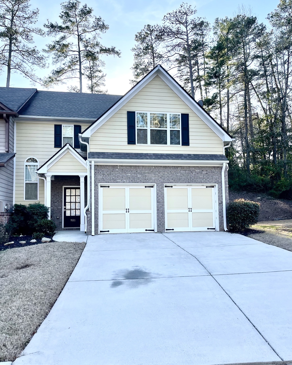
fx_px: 292
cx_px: 141
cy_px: 184
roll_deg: +0.5
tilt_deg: +4.9
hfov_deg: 53.2
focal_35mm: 27
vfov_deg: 64.1
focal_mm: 5.1
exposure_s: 1/831
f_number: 1.6
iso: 32
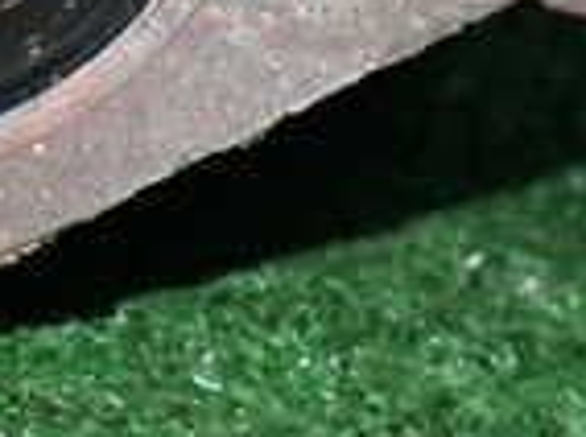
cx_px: -87
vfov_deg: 11.2
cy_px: -214
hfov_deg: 15.1
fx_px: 2146
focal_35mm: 127
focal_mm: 5.4
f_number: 6.3
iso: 200
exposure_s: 1/30
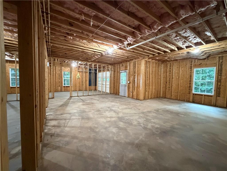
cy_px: 86
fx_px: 92
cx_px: 114
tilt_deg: -2.4
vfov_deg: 85.7
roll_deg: -1.9
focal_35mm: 14
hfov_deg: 102.1
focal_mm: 2.22
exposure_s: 1/60
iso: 1250
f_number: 2.2
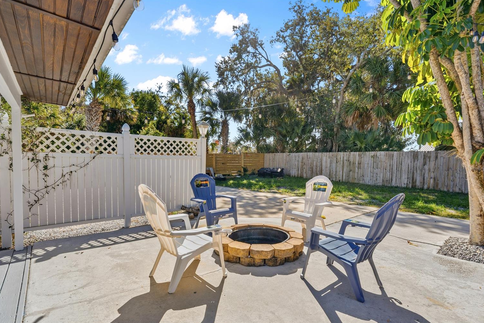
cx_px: 242
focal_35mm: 18
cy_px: 169
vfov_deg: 67.3
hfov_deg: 90.0
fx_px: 242
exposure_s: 1/2500
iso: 100
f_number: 9
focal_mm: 17
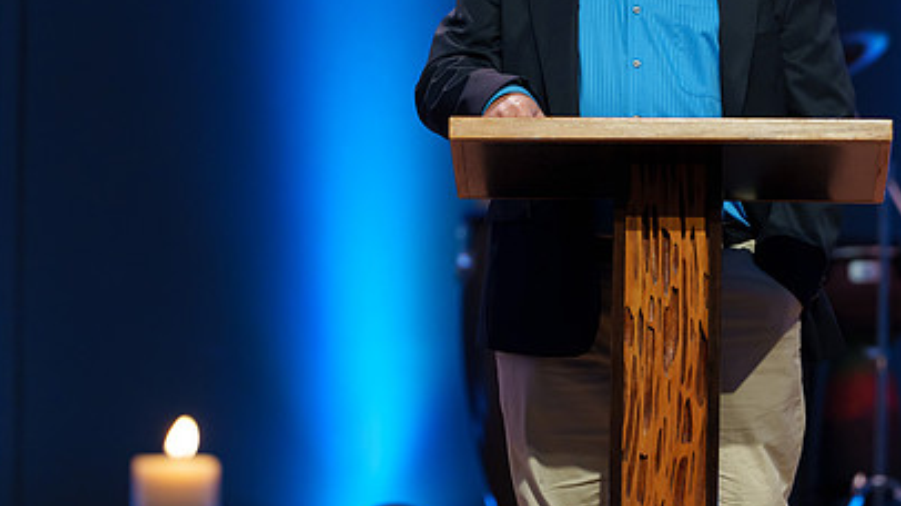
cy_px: 88
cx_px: 574
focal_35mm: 325
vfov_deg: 3.7
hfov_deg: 6.6
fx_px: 7761
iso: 1600
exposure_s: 1/200
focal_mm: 200
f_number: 3.5
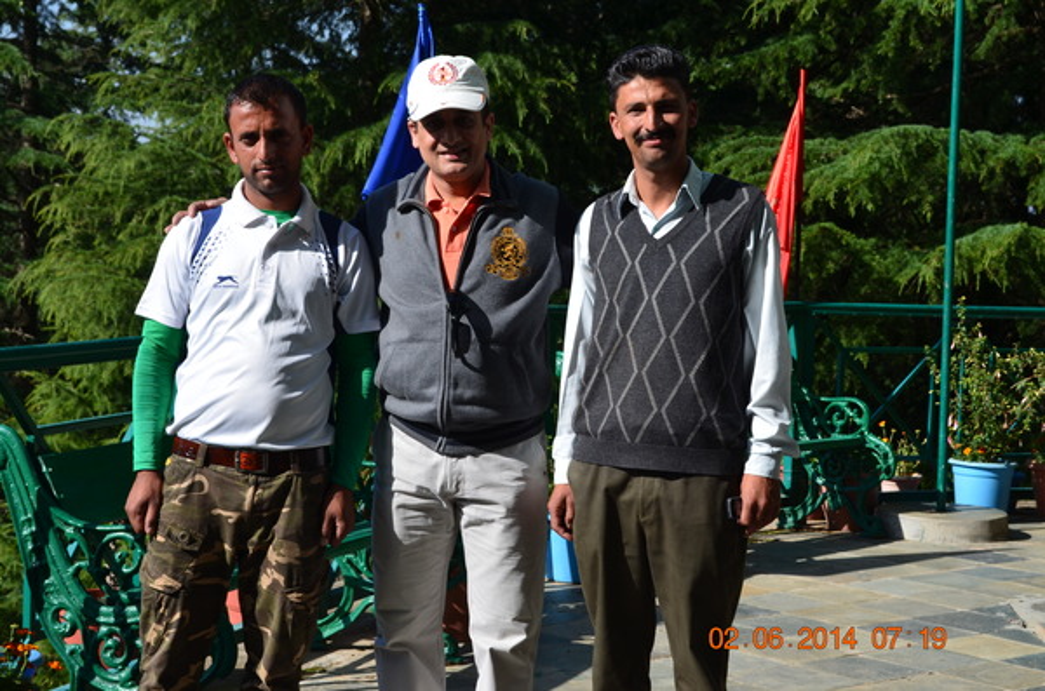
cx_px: 522
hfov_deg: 28.1
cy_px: 346
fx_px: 2085
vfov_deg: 18.8
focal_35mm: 72
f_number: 11
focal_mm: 48
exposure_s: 1/125
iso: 110
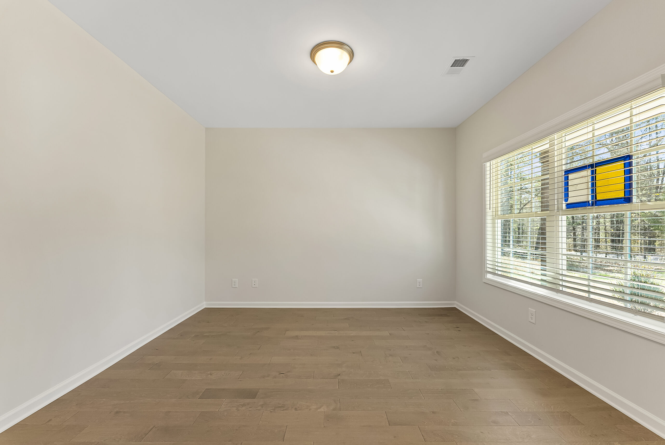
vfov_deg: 81.3
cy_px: 222
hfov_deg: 104.2
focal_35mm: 14
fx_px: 259
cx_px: 332
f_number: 7.1
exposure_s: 1/13
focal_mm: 14
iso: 400
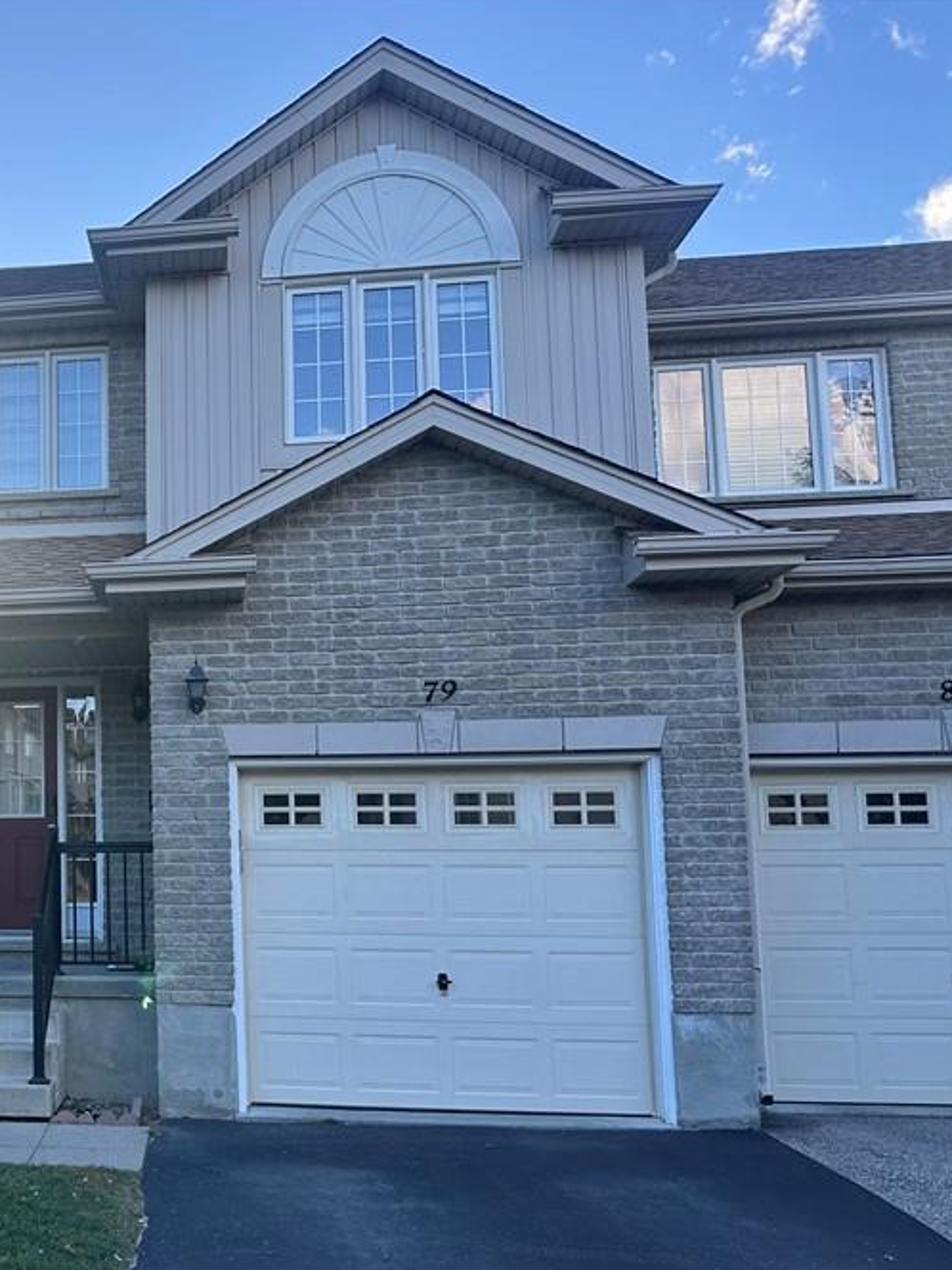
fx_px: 1357
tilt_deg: +6.1
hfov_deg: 35.0
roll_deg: +0.4
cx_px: -4
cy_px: 725
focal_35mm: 37
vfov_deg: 50.0
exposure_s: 1/797
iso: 80
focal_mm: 6.86
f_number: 1.78
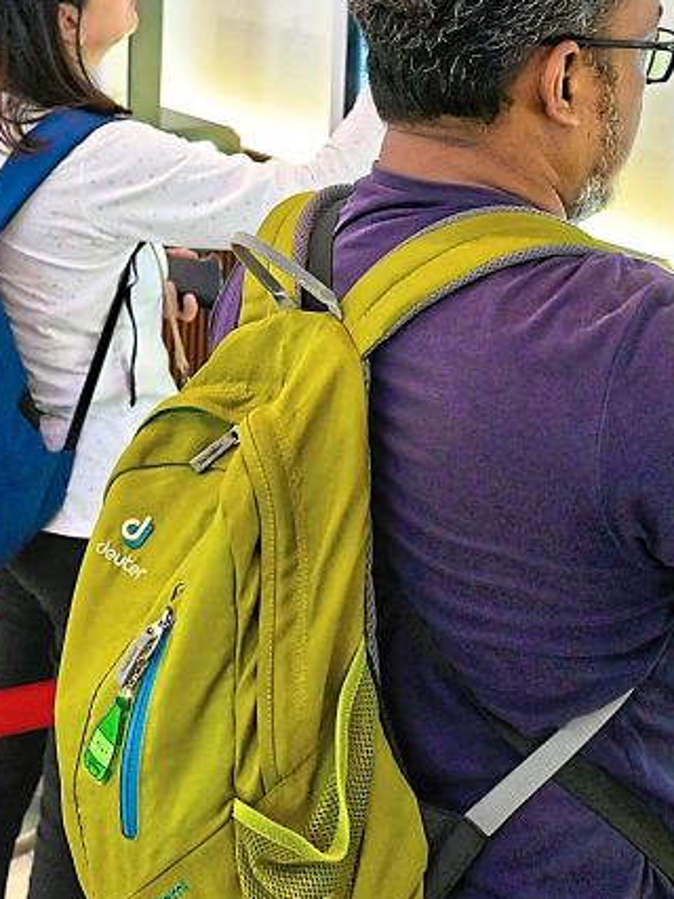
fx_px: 1740
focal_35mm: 67
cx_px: 164
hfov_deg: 21.7
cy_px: 126
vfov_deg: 28.1
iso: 4000
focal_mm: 24
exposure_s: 1/160
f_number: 4
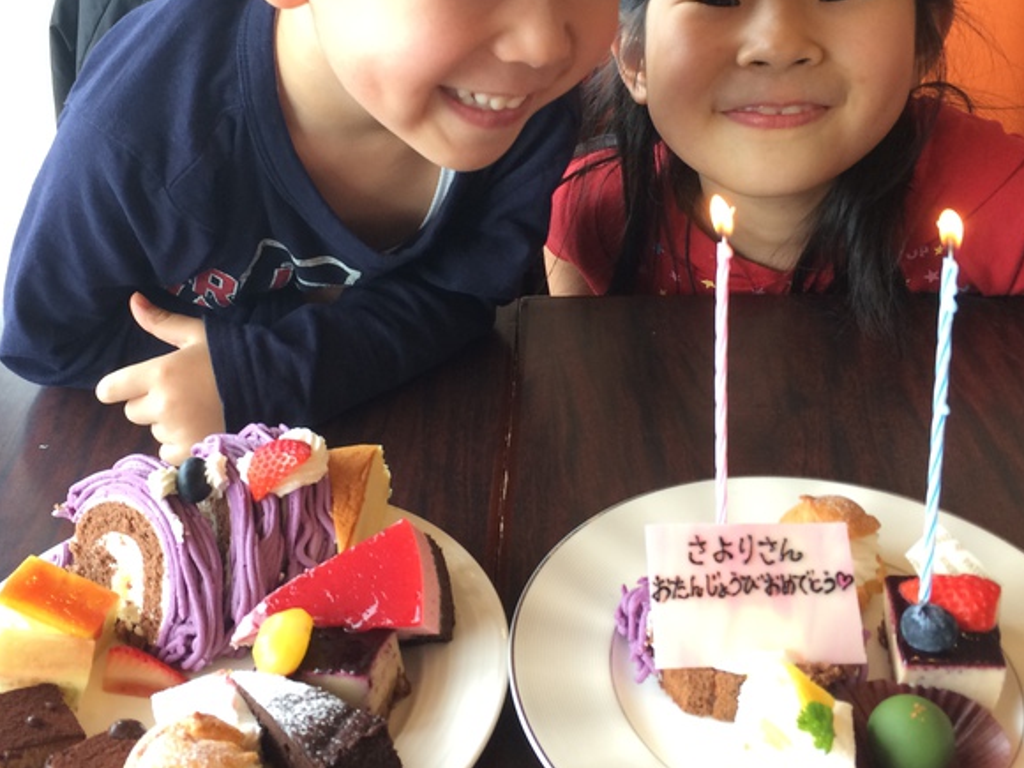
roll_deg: +2.1
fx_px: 1183
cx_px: 470
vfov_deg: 35.7
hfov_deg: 46.8
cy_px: 284
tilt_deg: -27.8
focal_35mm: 40
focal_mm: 4.15
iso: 32
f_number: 2.2
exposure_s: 1/40
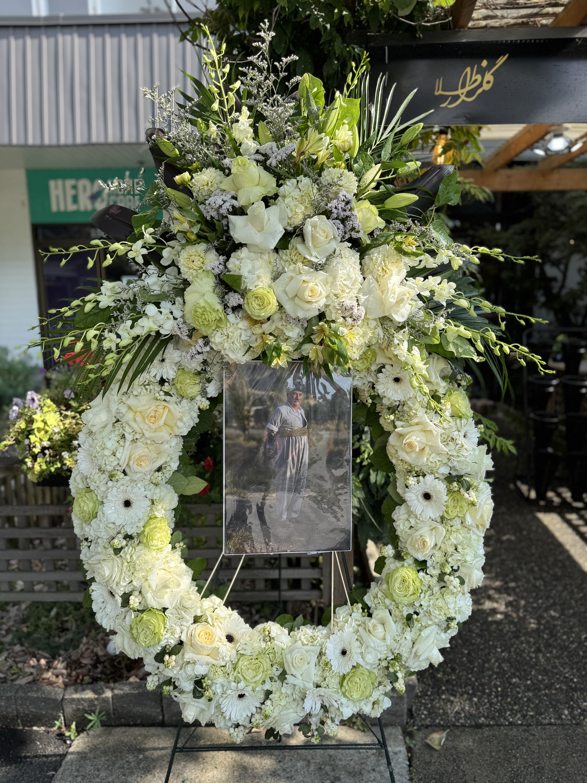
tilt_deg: -9.7
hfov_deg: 56.8
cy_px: 392
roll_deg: +0.3
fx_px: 543
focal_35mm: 24
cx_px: 294
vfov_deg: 71.6
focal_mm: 6.76
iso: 80
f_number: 1.78
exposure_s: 1/1285
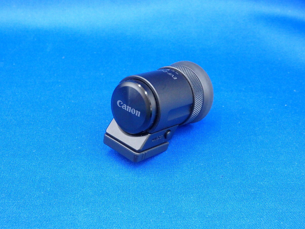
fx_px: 476
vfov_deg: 27.0
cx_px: 152
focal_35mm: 54
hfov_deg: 35.5
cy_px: 114
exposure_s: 1/30
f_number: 4.1
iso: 800
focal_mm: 9.8
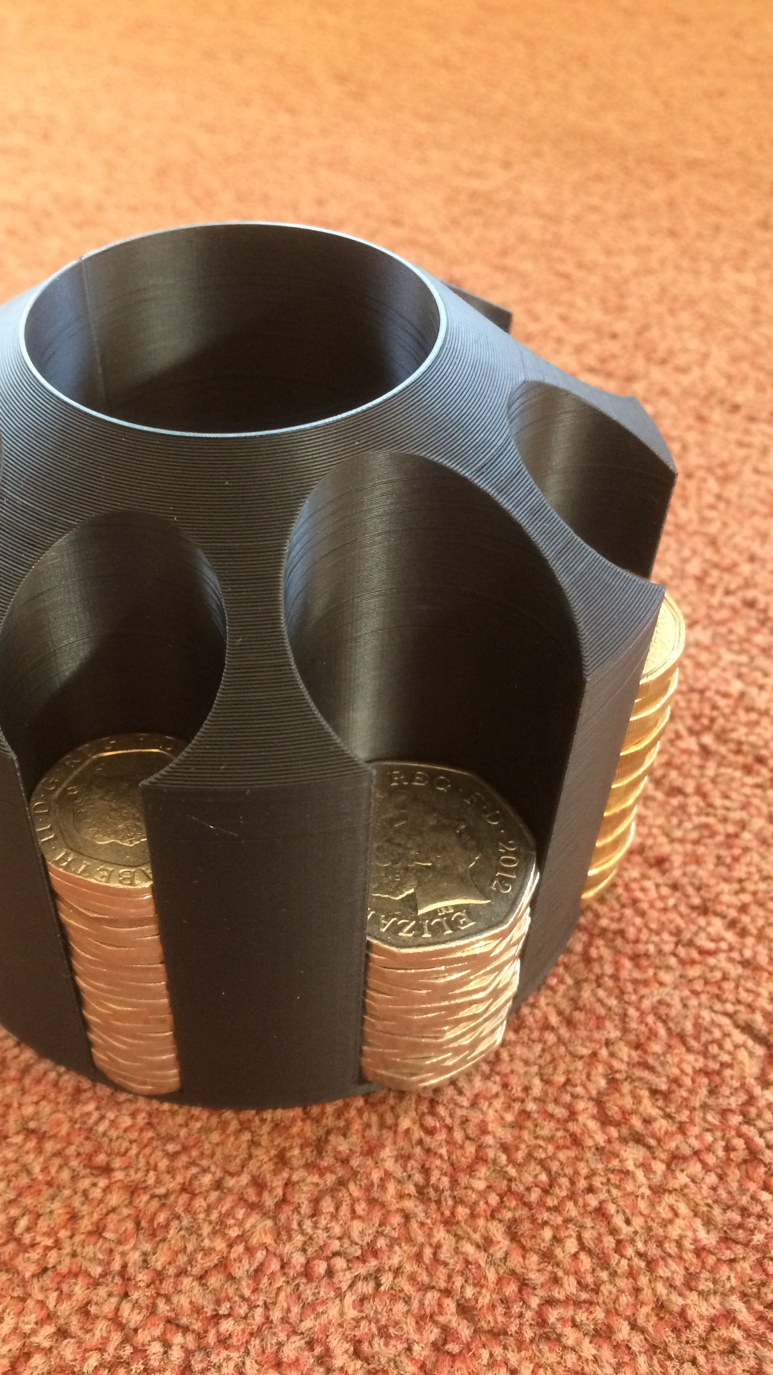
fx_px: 1166
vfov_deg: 61.0
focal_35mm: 32
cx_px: 255
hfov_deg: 36.3
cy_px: 692
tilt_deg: -44.0
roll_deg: +3.6
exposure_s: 1/33
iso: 320
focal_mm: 4.15
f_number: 2.2
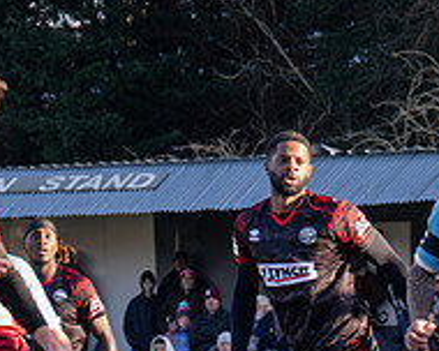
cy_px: 379
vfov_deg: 3.2
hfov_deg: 4.0
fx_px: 6249
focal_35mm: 481
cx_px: -294
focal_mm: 79
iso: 800
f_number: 4
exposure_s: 1/2000
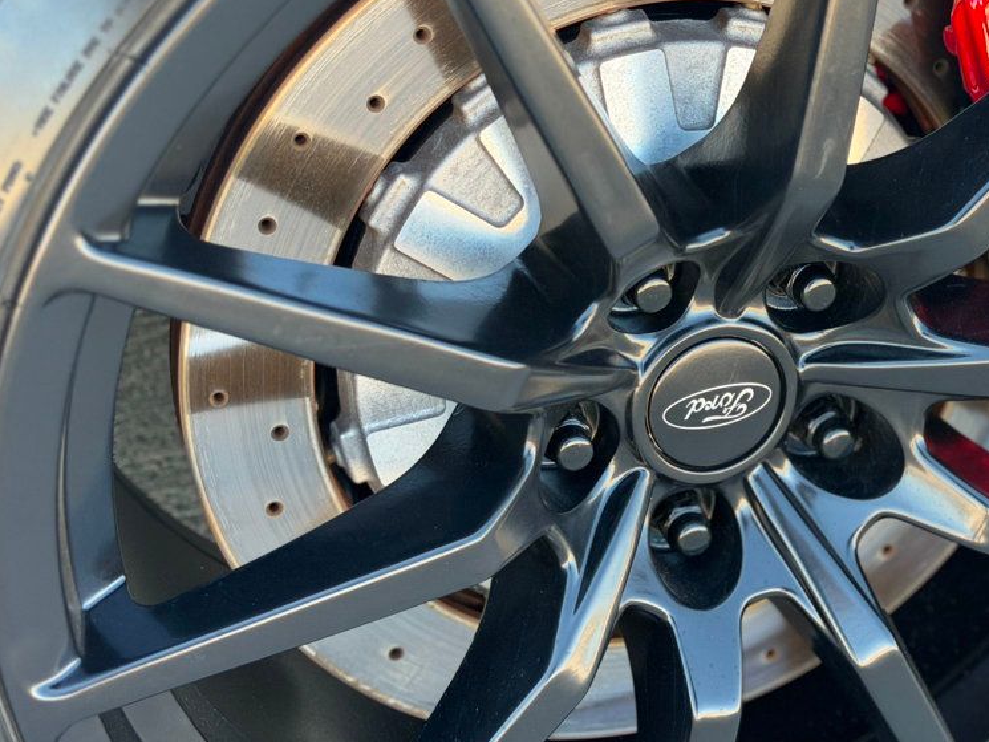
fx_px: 1886
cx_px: 656
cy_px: 243
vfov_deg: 22.2
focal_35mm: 66
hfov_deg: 29.2
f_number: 1.78
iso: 160
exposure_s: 1/238
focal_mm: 6.76
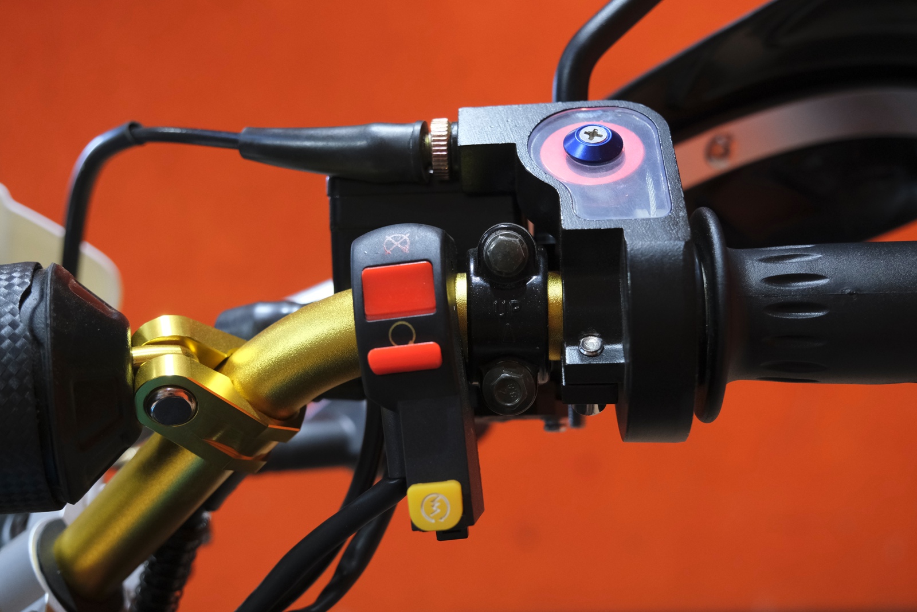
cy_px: 306
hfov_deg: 44.5
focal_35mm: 44
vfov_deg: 30.5
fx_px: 1121
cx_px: 458
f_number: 4
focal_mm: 29.2
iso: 1600
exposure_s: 1/100
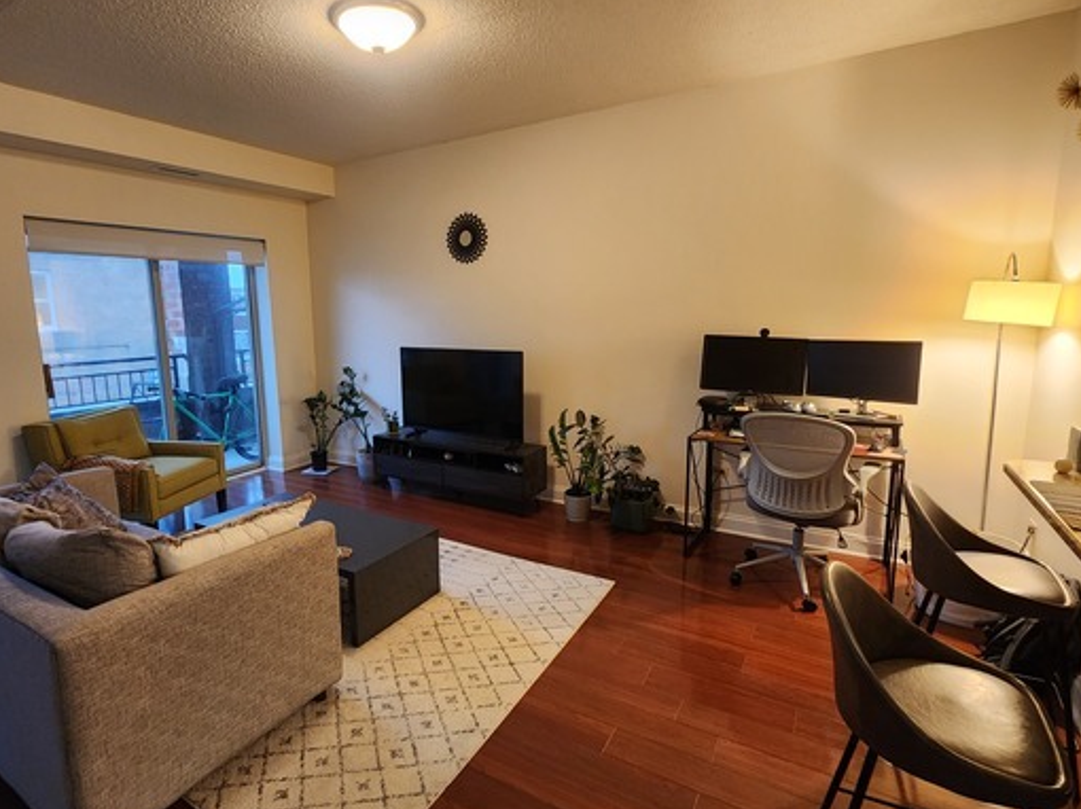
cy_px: 409
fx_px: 531
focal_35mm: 17
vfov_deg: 74.7
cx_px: 482
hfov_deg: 90.7
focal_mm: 2.2
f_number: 2.2
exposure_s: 1/40
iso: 320
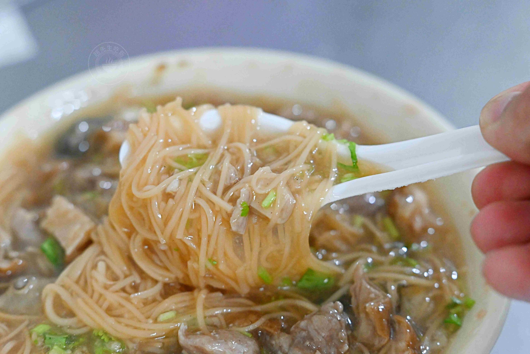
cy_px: 177
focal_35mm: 75
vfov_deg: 18.2
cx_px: 265
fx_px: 1104
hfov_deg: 27.0
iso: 3600
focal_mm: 50
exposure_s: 1/200
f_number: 3.2
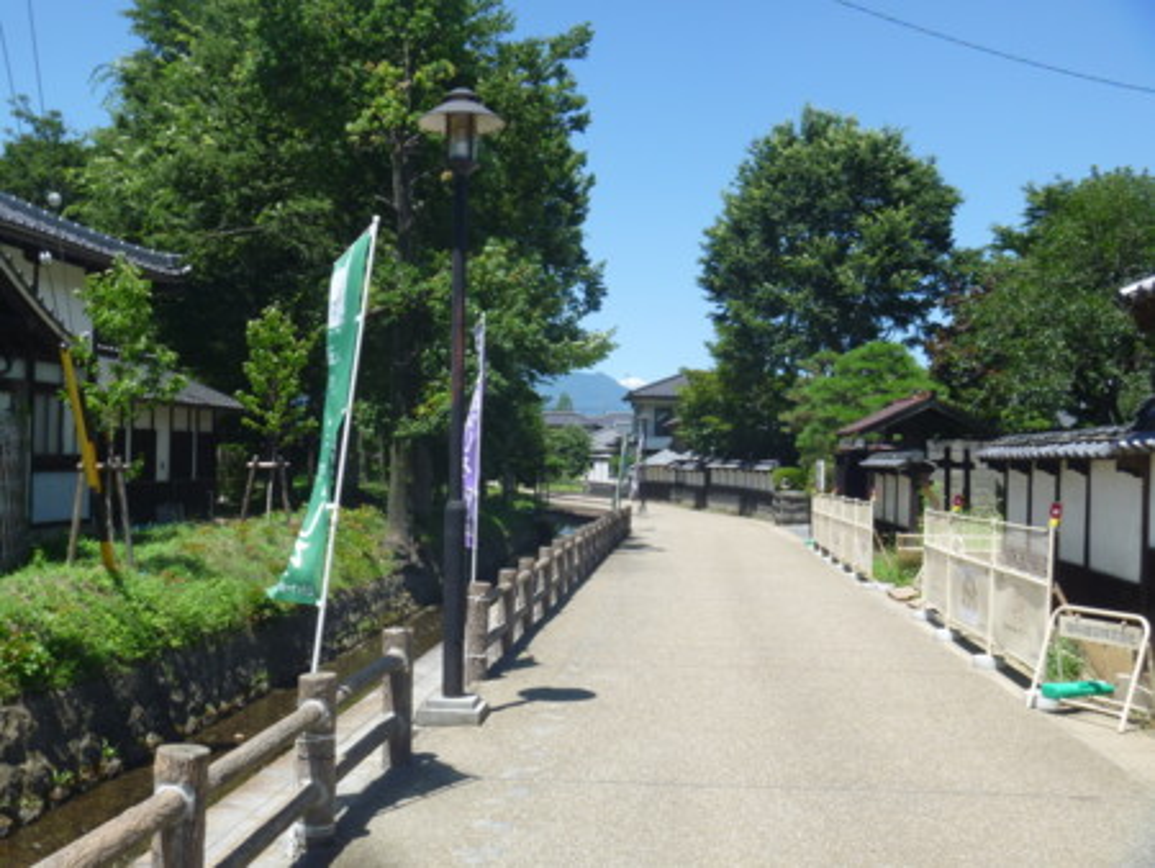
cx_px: 578
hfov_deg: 52.6
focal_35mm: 35
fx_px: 1168
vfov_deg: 40.7
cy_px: 434
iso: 80
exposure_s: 1/200
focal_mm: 6.3
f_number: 5.6
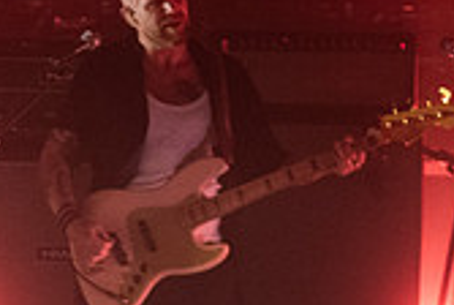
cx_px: -314
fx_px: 5900
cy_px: 378
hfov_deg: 4.4
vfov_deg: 3.0
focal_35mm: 467
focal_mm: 95
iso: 2500
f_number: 3.2
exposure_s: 1/400
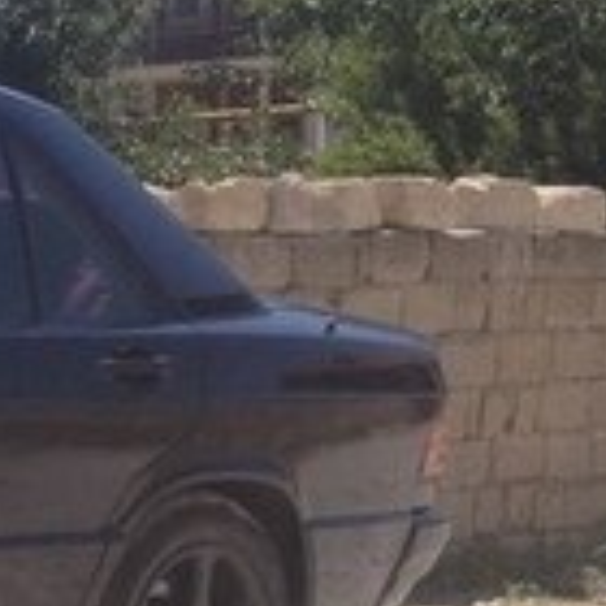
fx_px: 2892
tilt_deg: -6.5
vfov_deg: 11.9
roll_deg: -0.5
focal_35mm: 146
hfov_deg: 11.0
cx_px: -537
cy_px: 465
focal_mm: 4.28
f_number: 2.4
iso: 50
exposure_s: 1/1346
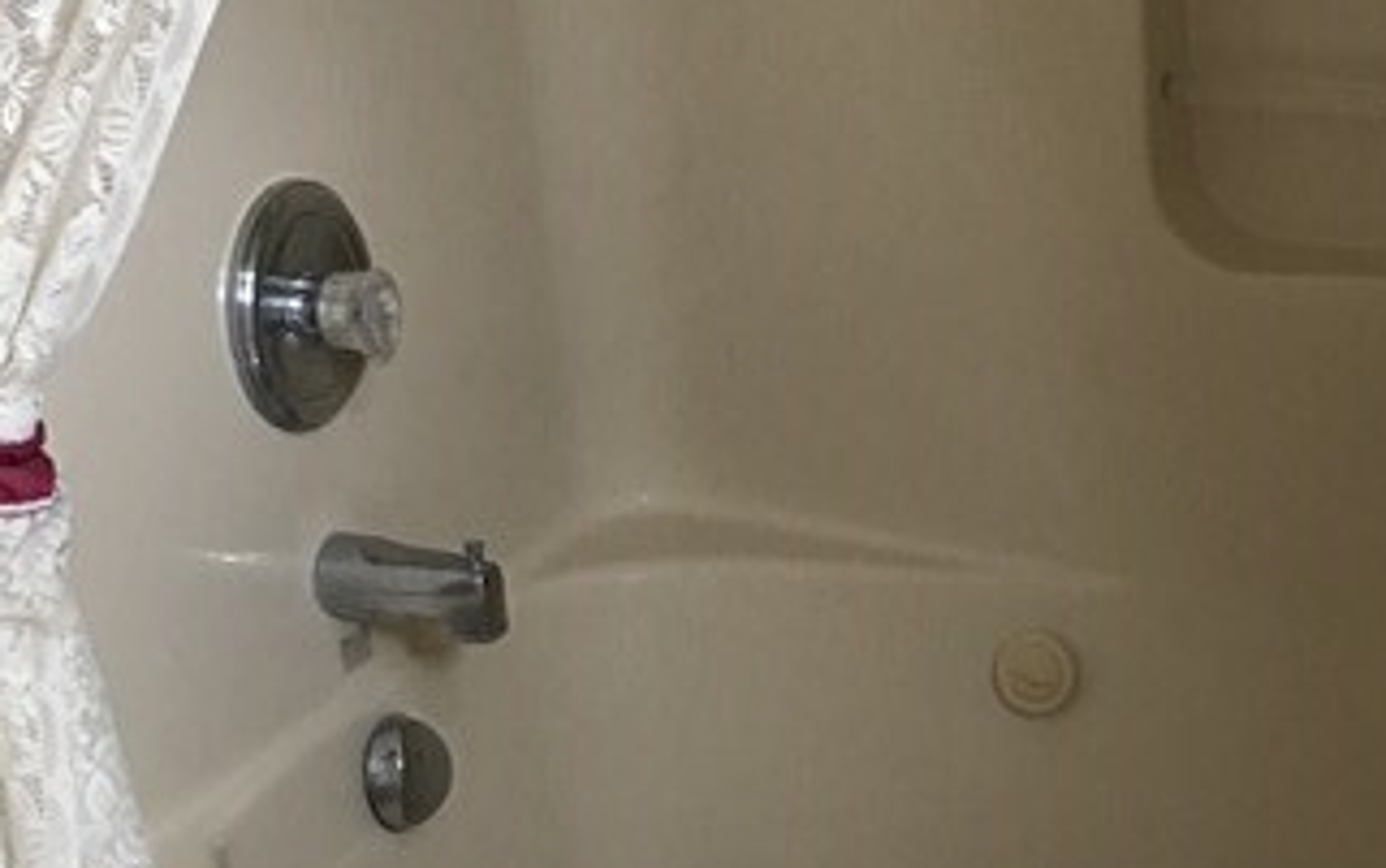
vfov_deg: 13.1
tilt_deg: -26.2
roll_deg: +2.7
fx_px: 3704
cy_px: 928
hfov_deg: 20.9
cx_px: 1131
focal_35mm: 98
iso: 50
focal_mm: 4.15
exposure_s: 1/15
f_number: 2.2
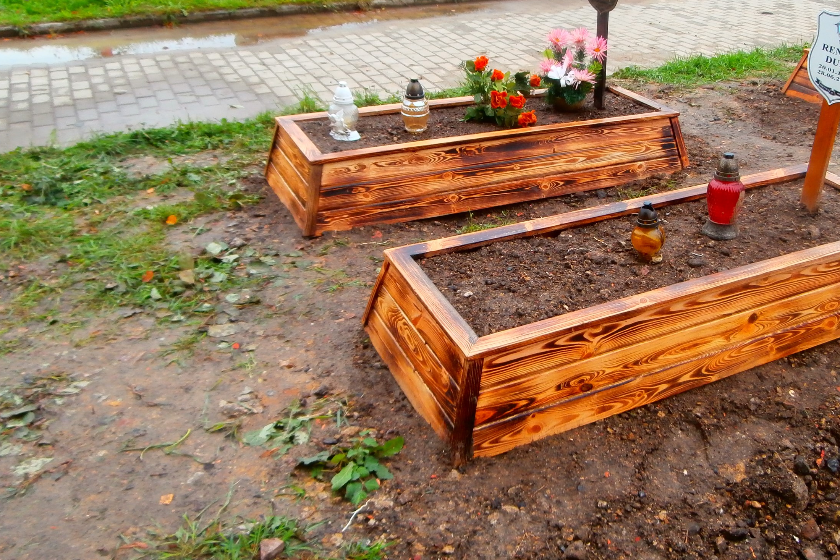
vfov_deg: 38.5
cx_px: 524
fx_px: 793
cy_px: 194
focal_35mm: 34
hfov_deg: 55.2
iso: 100
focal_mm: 4.2
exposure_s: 1/200
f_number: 3
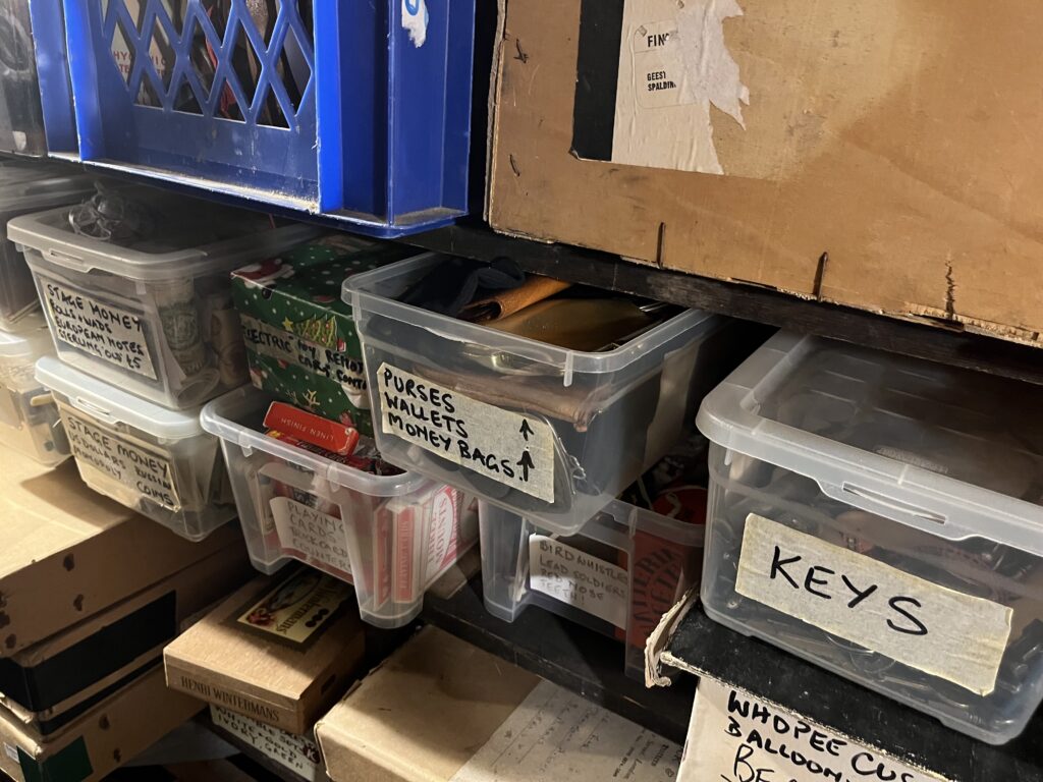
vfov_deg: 53.1
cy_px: 391
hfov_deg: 67.3
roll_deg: -5.6
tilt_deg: -23.7
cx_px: 522
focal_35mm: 26
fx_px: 783
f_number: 1.6
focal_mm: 5.1
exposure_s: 1/31
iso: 640
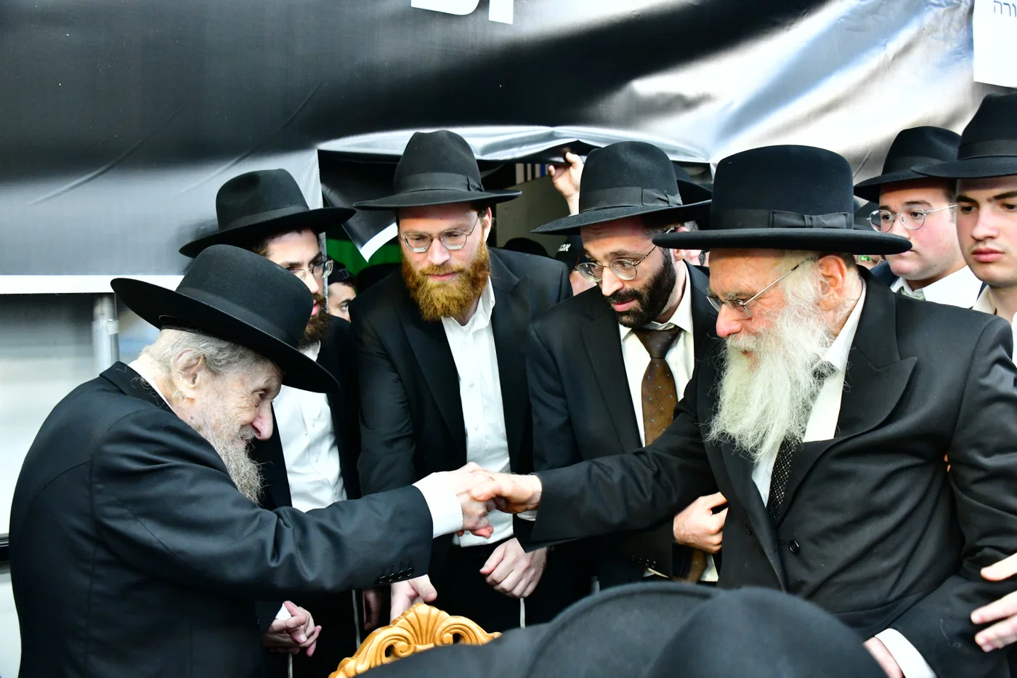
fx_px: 960
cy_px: 339
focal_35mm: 34
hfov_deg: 55.8
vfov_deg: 38.9
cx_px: 508
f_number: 5.6
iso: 3200
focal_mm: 34
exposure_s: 1/100
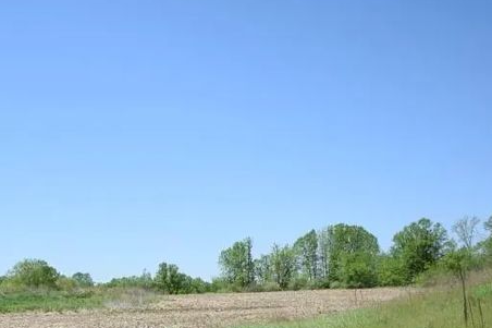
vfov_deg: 19.5
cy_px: 314
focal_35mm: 68
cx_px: -2
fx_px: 929
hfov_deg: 27.9
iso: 200
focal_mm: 20
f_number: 9
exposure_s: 1/320
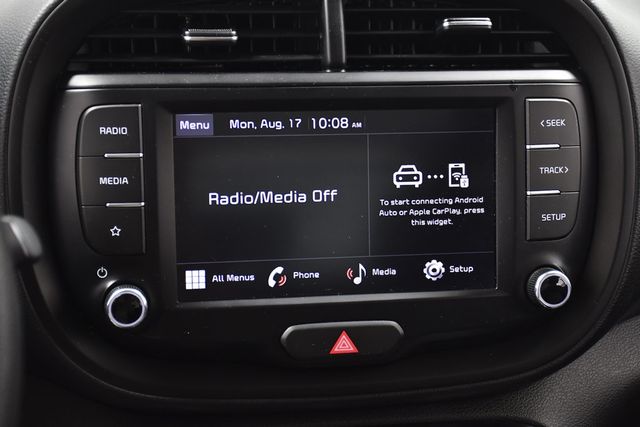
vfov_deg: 20.3
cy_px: 214
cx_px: 320
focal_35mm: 67
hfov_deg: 30.1
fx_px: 1191
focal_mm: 45
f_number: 4.5
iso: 1250
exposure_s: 1/60
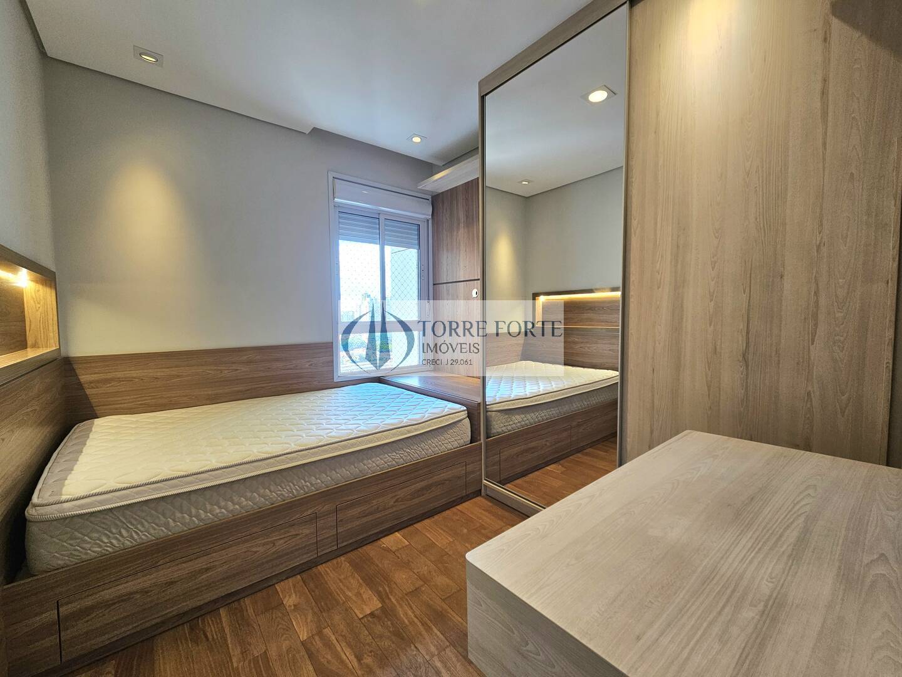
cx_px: 451
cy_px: 338
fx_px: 339
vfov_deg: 89.9
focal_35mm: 13
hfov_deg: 106.2
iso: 64
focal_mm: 2.2
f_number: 2.2
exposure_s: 1/60.2
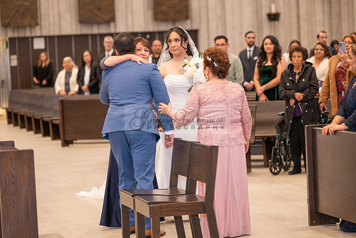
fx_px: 1187
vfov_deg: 11.4
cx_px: 178
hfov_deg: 17.1
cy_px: 119
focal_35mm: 120
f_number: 2.8
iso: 1600
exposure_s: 1/200
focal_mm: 120
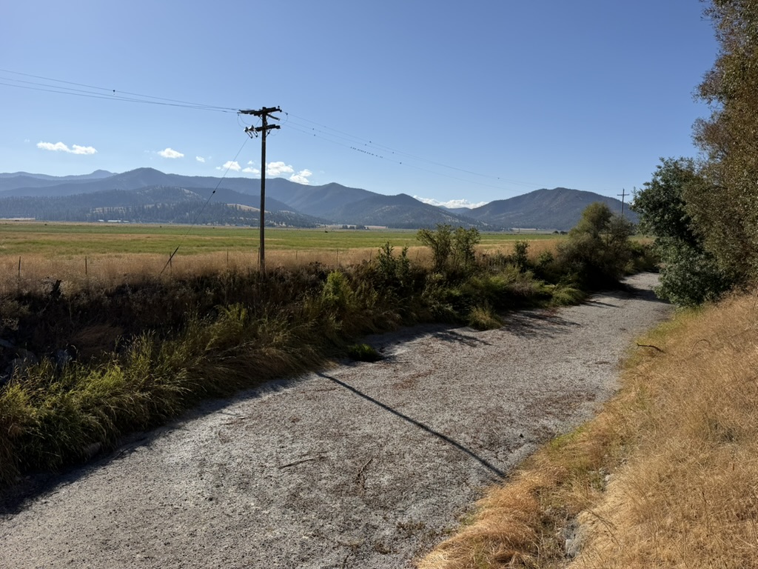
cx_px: 379
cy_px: 284
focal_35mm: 24
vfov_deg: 56.8
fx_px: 526
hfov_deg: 71.6
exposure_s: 1/8130
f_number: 1.78
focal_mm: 6.76
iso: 80
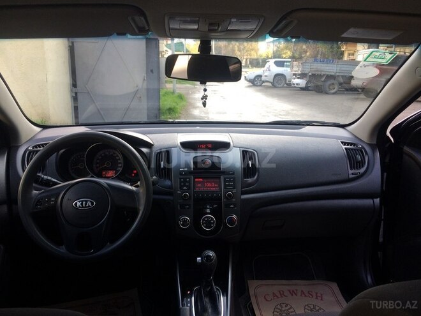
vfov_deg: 48.2
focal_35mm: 29
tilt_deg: -13.0
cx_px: 210
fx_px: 353
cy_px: 158
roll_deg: -2.7
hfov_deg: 61.7
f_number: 2.2
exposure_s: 1/121
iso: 32
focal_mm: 4.15
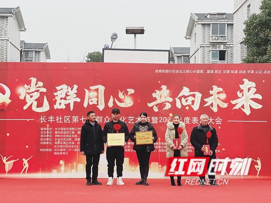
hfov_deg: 30.3
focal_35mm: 64
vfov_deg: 22.9
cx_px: 136
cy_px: 102
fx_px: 501
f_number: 2.2
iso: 32
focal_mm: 7.5
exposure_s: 1/467
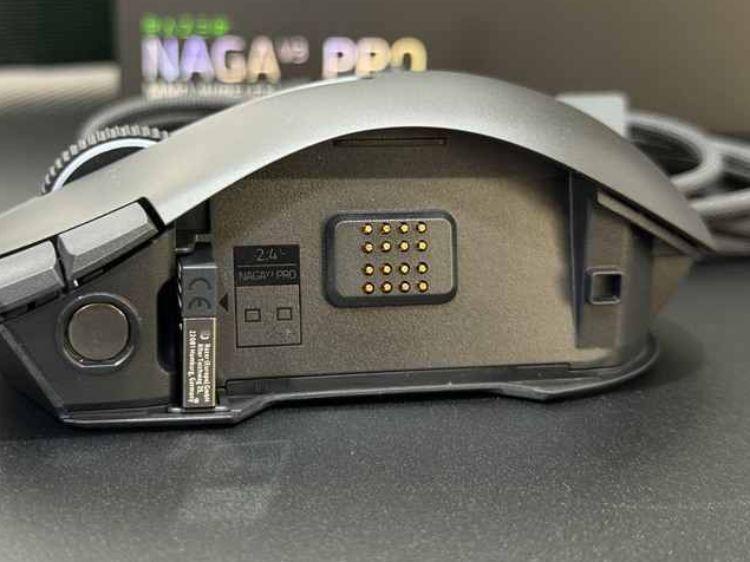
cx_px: 326
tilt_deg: -14.9
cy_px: 263
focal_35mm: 59
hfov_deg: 32.7
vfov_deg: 24.8
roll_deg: -0.6
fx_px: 1278
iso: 500
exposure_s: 1/30
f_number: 1.78
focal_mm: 6.76
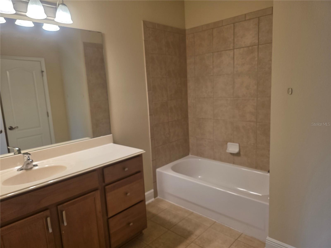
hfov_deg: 73.9
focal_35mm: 23
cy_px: 124
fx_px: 220
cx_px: 166
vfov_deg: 58.9
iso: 160
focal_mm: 6.3
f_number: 1.7
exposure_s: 1/120
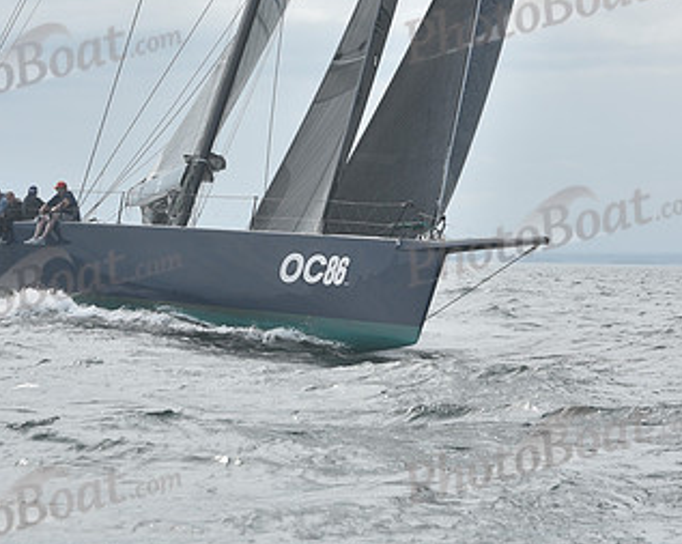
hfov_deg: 11.2
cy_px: 149
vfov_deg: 9.0
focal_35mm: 172
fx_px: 3469
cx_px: 295
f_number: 7.1
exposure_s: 1/1250
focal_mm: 100
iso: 200
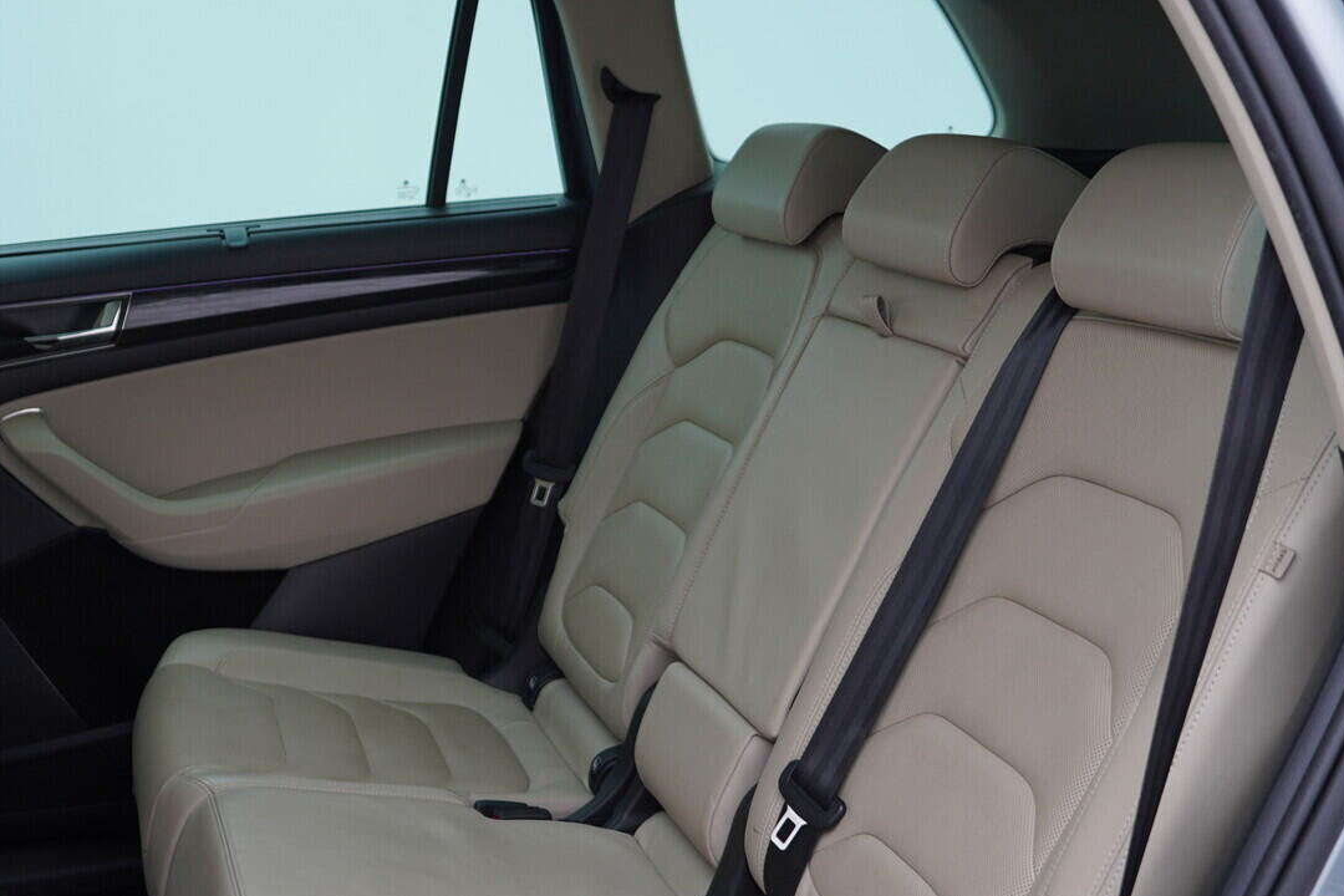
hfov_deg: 40.9
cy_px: 546
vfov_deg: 28.0
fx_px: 1792
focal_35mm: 48
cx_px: 515
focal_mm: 24
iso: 125
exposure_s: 1/50
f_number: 3.2
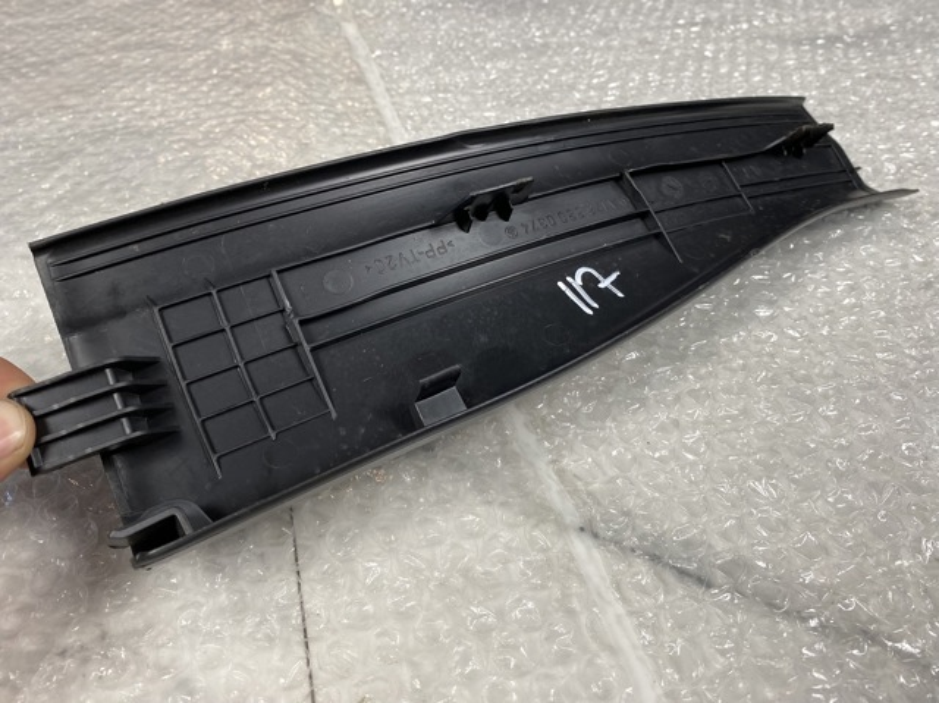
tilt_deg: -37.3
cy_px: 352
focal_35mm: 26
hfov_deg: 67.3
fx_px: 705
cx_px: 470
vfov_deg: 53.0
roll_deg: +1.7
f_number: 1.8
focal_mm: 4.25
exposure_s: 1/100
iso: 80
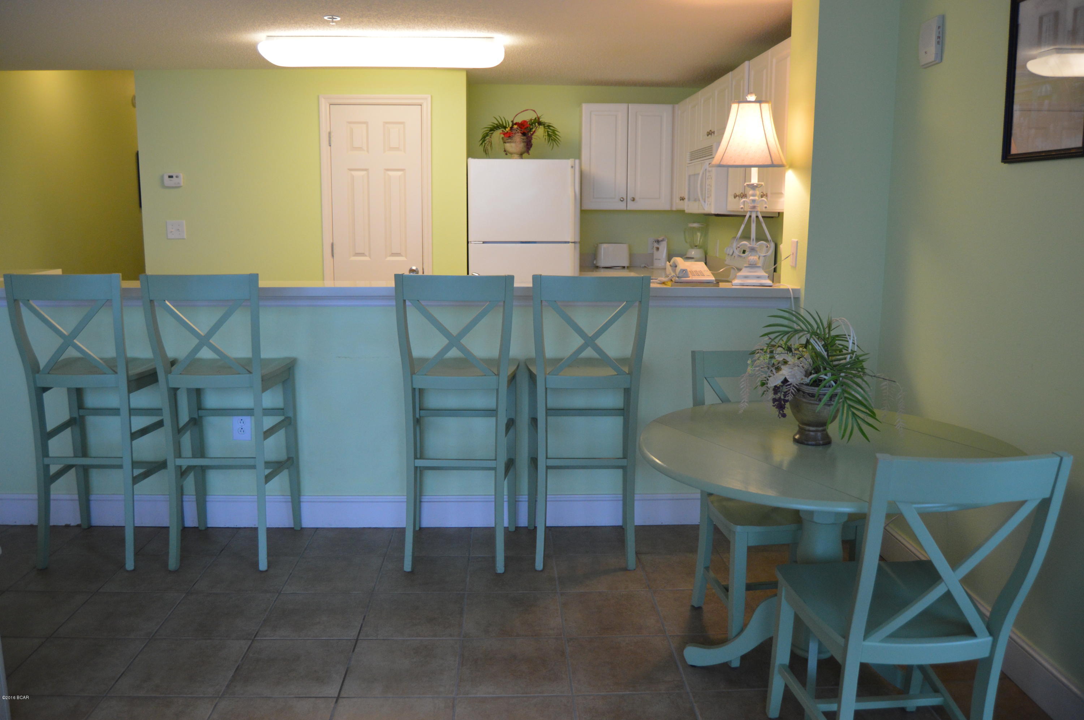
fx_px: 812
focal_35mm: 27
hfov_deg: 67.4
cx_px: 542
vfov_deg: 47.8
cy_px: 360
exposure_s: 1/60
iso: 800
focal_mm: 18
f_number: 3.5
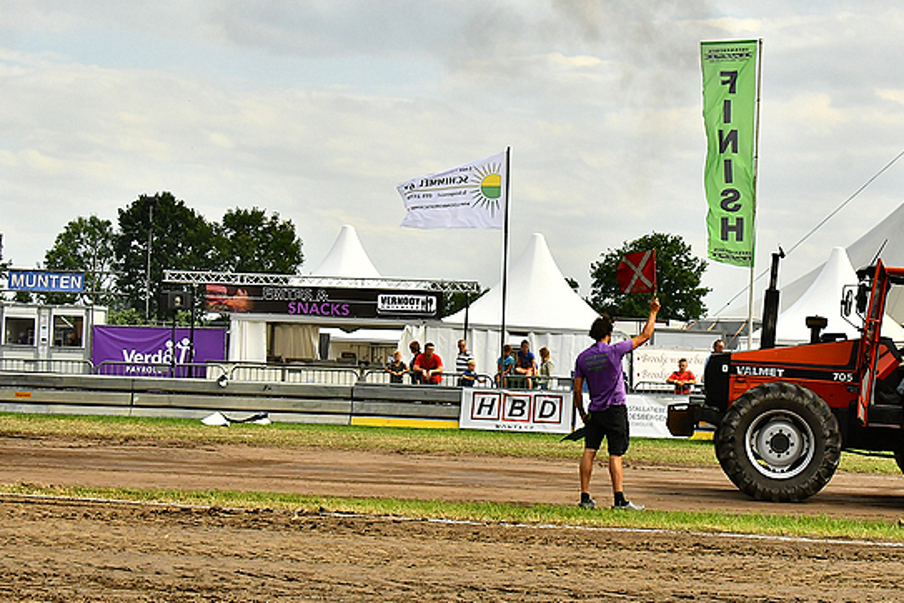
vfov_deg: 16.3
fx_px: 2109
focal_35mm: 84
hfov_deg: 24.0
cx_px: 626
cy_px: 279
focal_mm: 38
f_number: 9
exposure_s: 1/2000
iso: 500
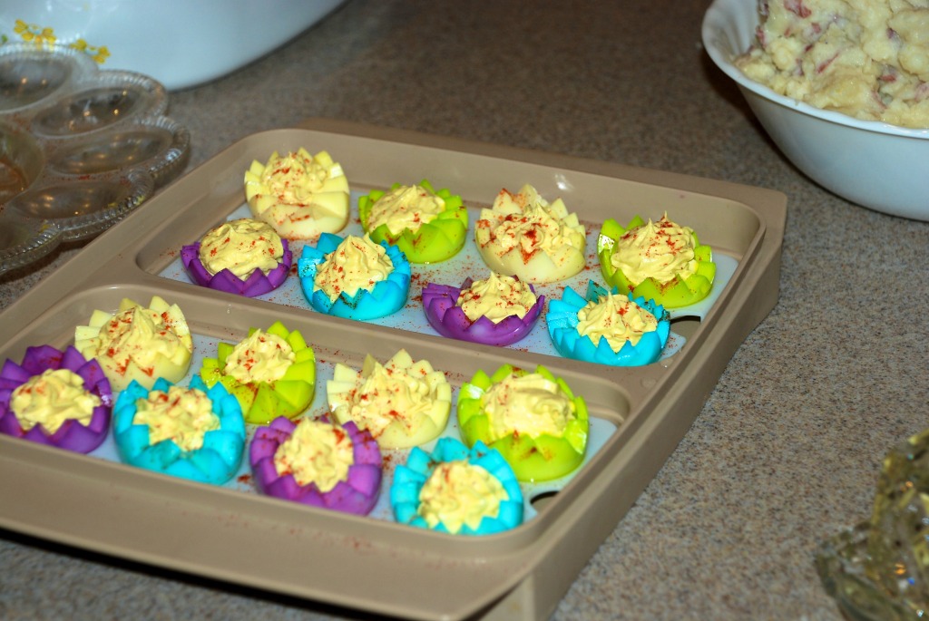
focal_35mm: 93
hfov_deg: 21.9
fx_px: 2402
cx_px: 464
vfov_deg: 14.7
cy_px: 310
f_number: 5.3
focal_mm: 62
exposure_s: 1/60
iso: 200
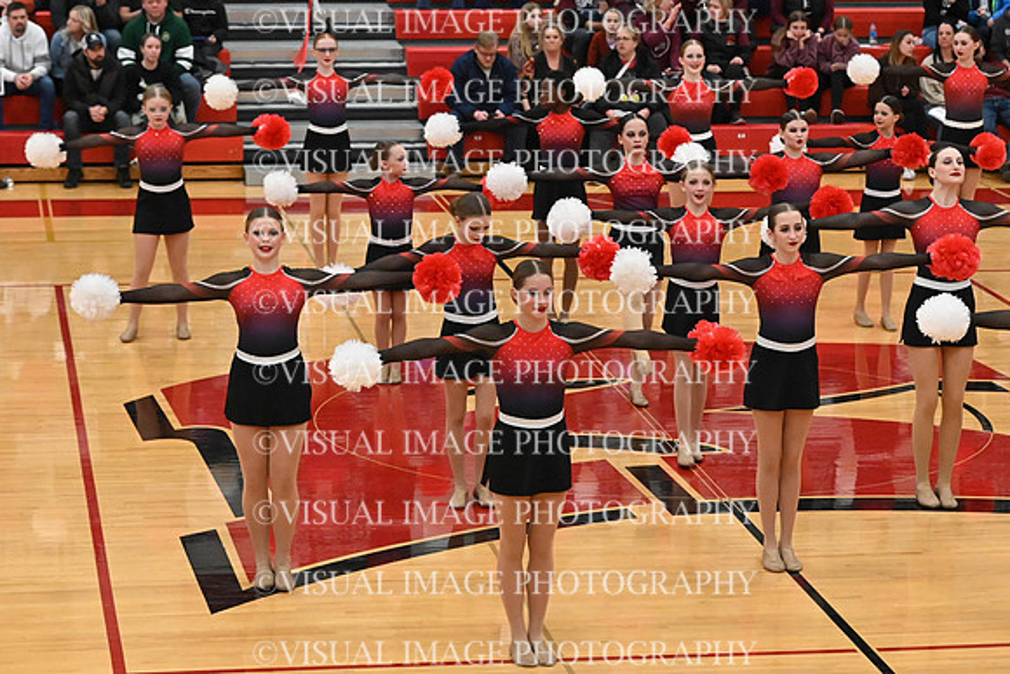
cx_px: 505
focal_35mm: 117
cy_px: 337
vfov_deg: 11.7
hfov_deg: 17.5
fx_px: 3283
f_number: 4
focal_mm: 78
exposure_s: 1/400
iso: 8000
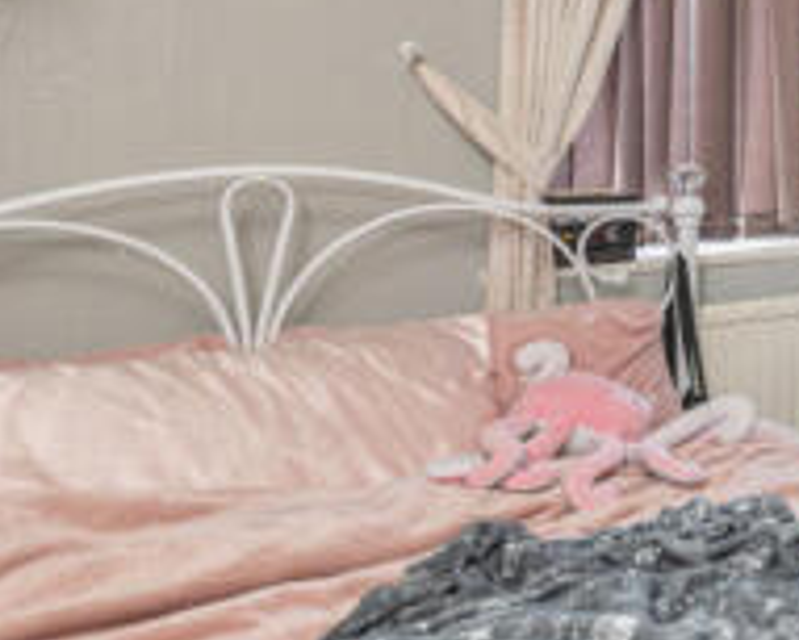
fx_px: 1065
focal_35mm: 45
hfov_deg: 26.3
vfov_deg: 33.5
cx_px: 1263
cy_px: 318
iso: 320
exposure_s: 1/60
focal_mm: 14
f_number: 8
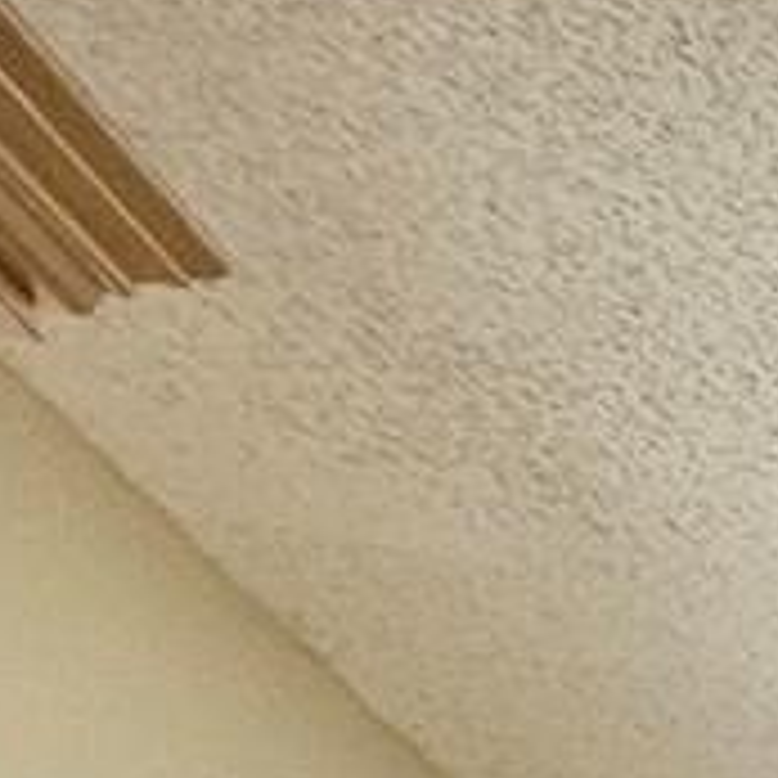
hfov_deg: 7.6
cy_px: 2415
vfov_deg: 10.6
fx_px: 2695
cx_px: 3332
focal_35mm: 106
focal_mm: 1.7
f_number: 2.2
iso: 40
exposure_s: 1/120
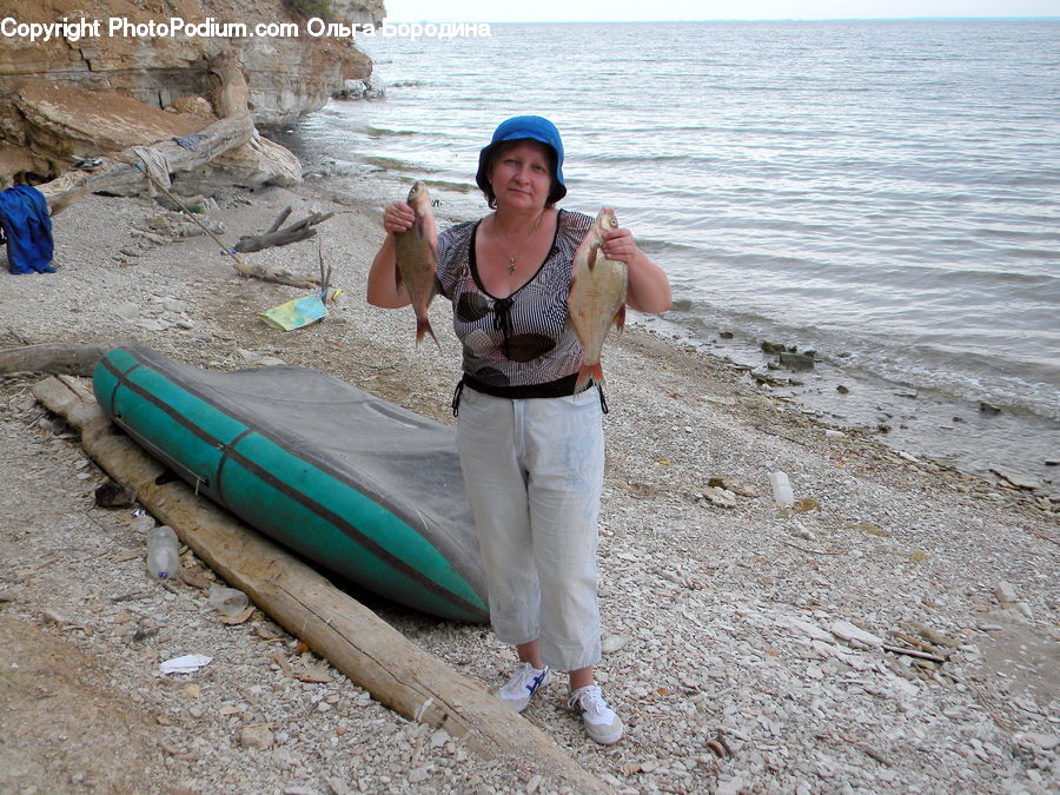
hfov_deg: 51.4
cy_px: 398
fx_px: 1102
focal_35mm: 36
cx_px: 530
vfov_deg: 39.7
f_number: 3.7
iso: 80
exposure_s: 1/110
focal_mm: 6.4
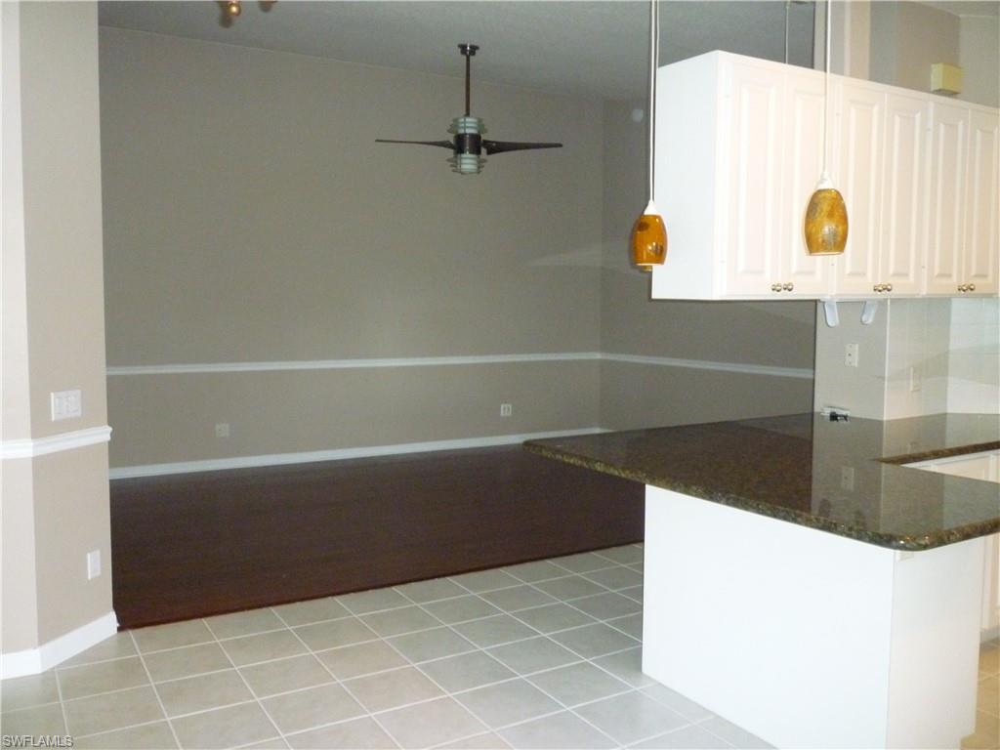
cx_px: 500
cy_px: 375
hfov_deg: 61.7
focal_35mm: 29
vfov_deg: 48.2
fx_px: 838
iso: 640
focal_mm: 5.2
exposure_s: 1/30
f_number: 3.3
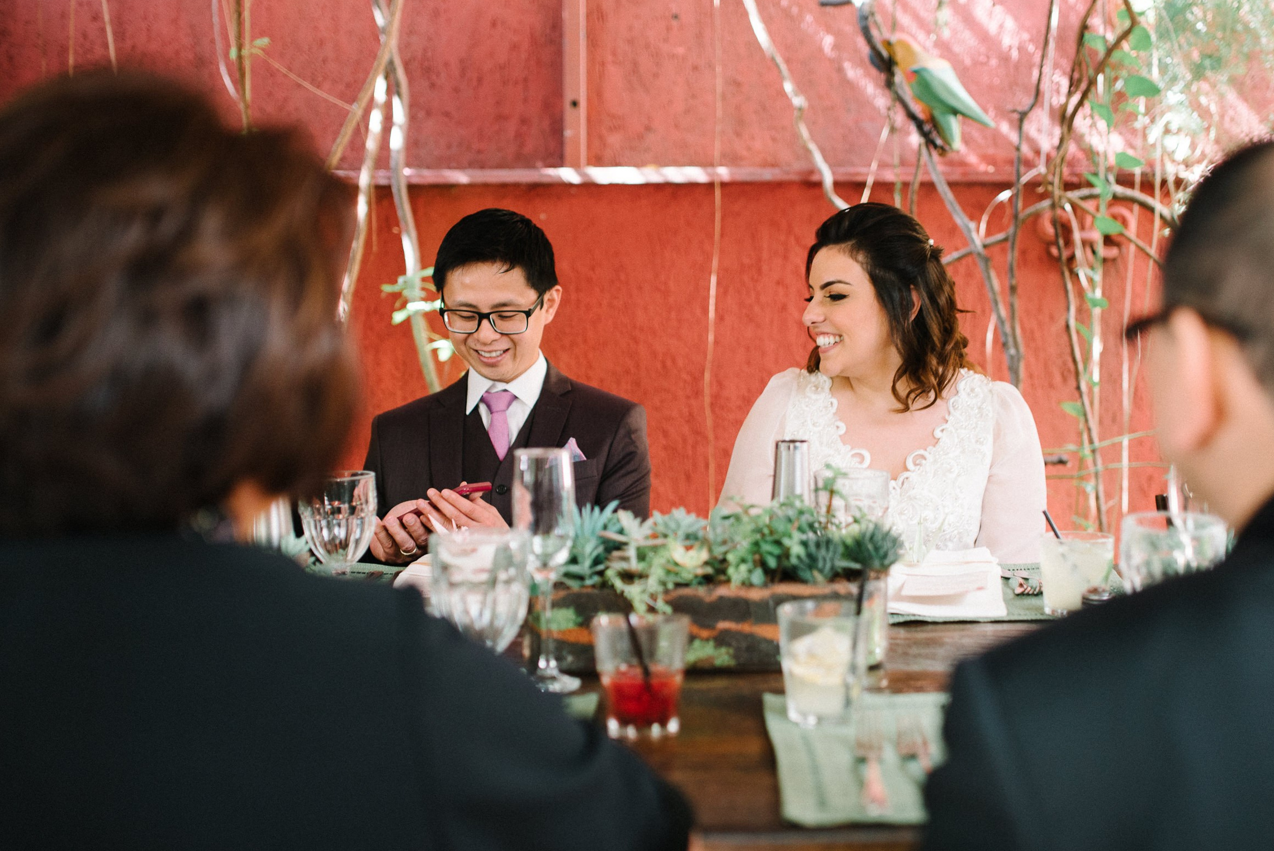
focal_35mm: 42
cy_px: 429
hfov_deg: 46.3
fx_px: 1487
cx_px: 702
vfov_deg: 31.9
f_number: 1.8
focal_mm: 35
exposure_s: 1/60
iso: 200
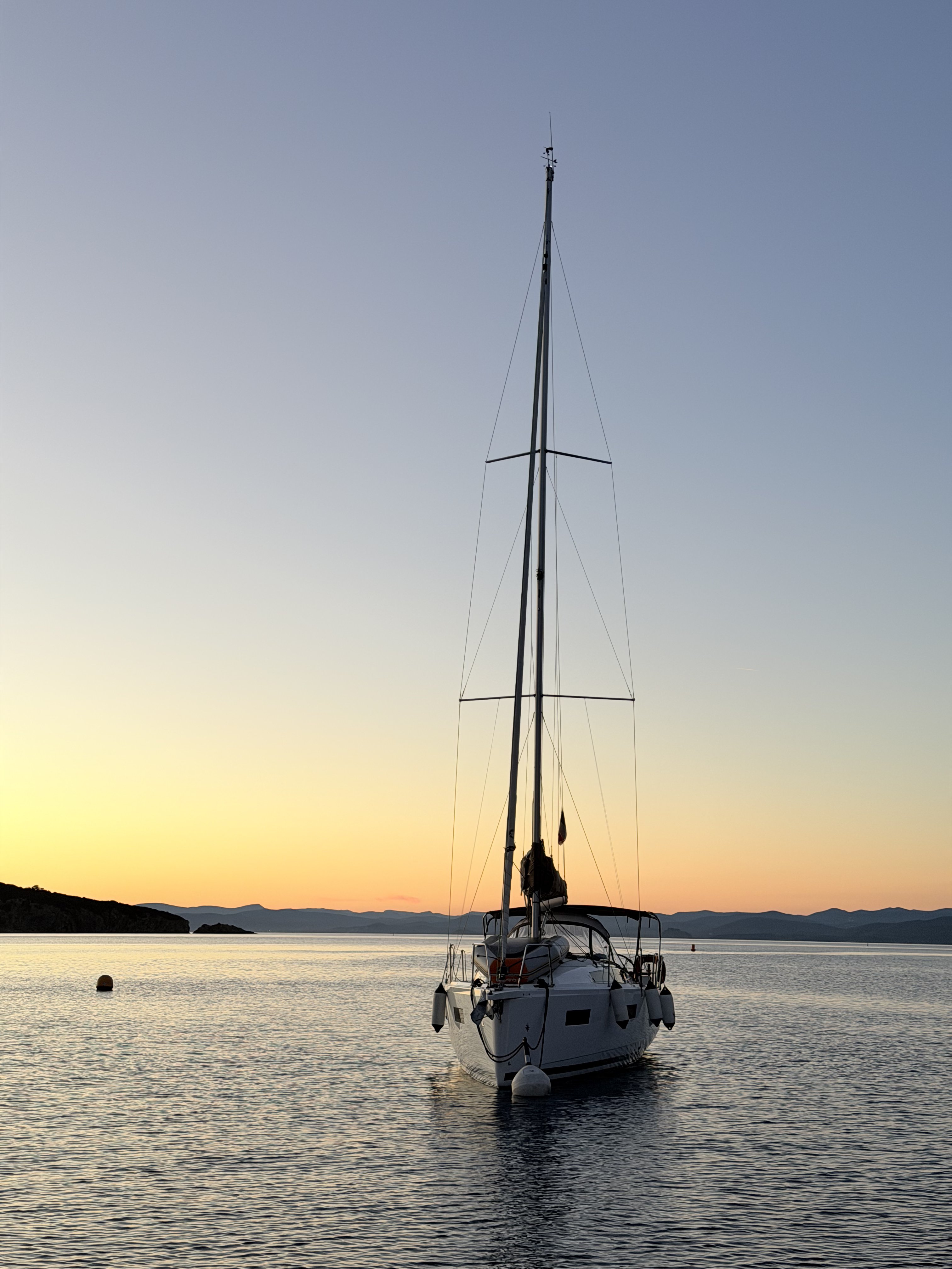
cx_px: 476
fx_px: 1760
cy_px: 634
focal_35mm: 48
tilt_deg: +9.8
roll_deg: -1.0
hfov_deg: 30.3
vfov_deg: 39.7
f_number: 1.78
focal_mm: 6.76
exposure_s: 1/158
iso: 50
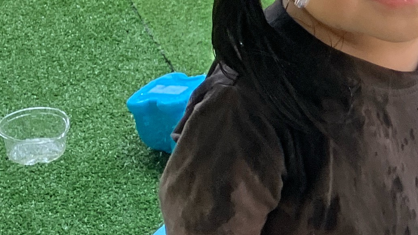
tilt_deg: -23.3
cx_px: 566
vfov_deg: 10.1
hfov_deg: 16.8
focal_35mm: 119
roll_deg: +0.4
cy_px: -20
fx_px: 1319
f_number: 1.8
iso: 80
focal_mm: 3.99
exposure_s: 1/121
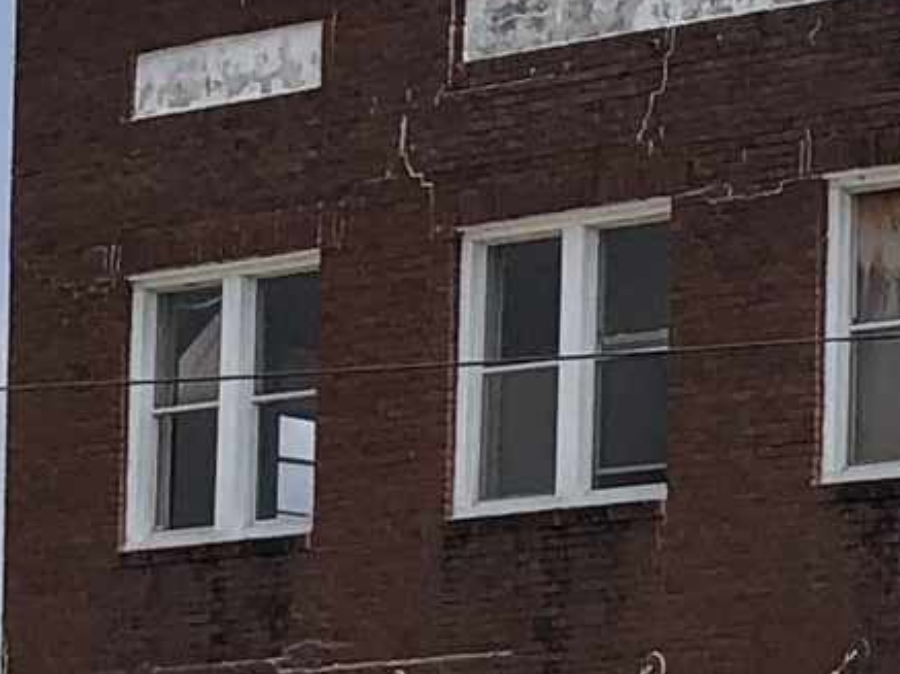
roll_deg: -2.2
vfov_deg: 7.4
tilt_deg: +0.0
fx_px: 5118
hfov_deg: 8.9
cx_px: 2265
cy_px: 1070
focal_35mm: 197
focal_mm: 3.99
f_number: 1.8
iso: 25
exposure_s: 1/3436
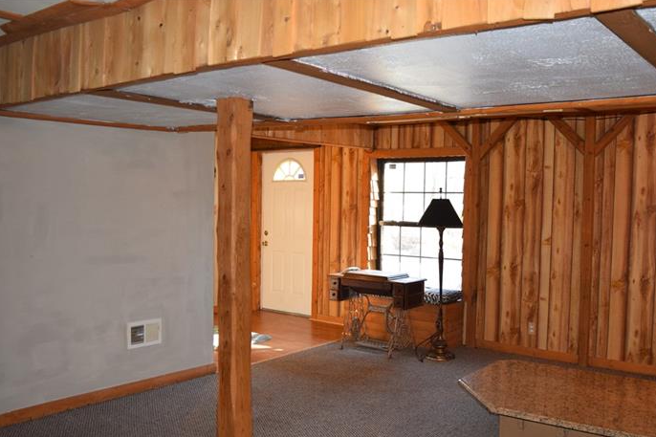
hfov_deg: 54.3
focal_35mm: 35
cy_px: 250
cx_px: 364
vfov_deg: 37.8
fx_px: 638
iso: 800
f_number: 4.5
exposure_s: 1/80
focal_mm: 20
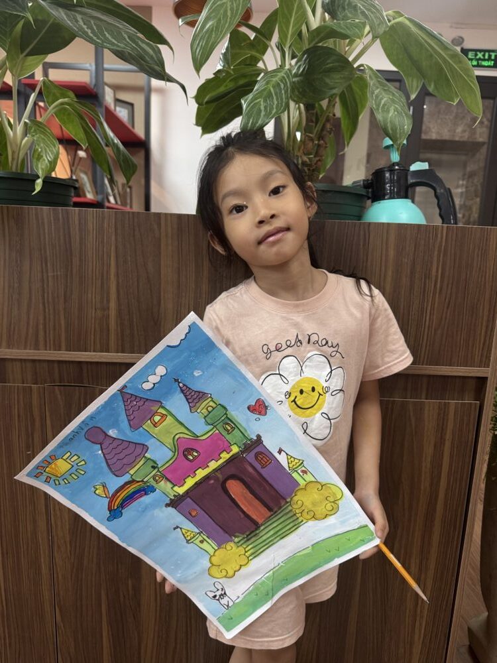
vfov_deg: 71.6
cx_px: 248
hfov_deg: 56.8
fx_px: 459
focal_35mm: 24
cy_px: 332
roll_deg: -2.4
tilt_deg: -9.9
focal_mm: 6.76
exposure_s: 1/100
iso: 200
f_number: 1.78
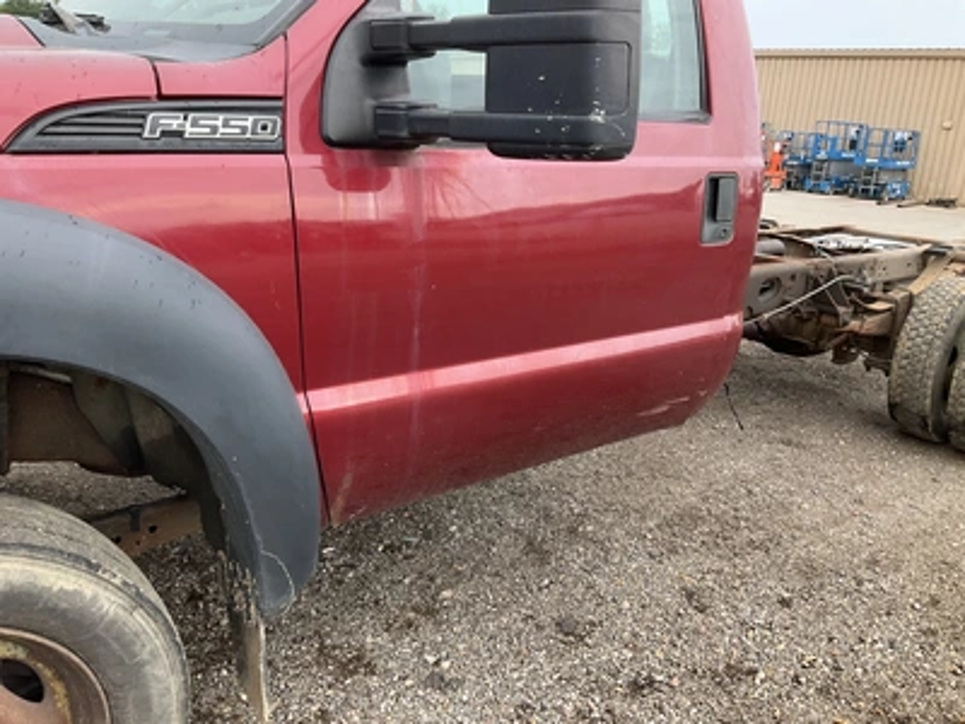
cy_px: 362
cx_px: 482
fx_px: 808
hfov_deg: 61.7
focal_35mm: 29
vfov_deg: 48.2
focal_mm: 3
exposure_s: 1/122
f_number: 1.8
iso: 20
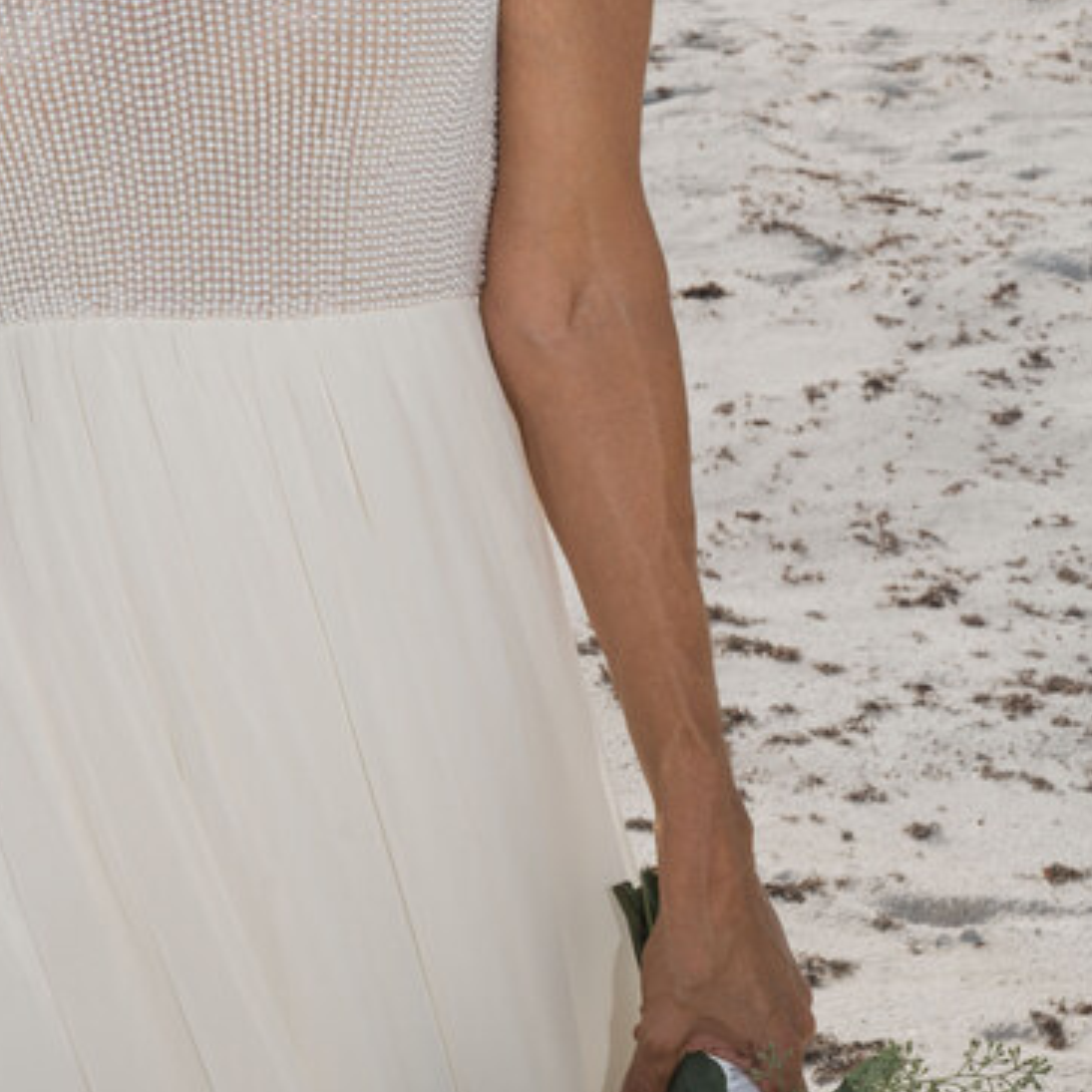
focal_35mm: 149
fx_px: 5318
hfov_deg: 11.6
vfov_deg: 11.7
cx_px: -15
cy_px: 302
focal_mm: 50
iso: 50
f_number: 16
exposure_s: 1/100
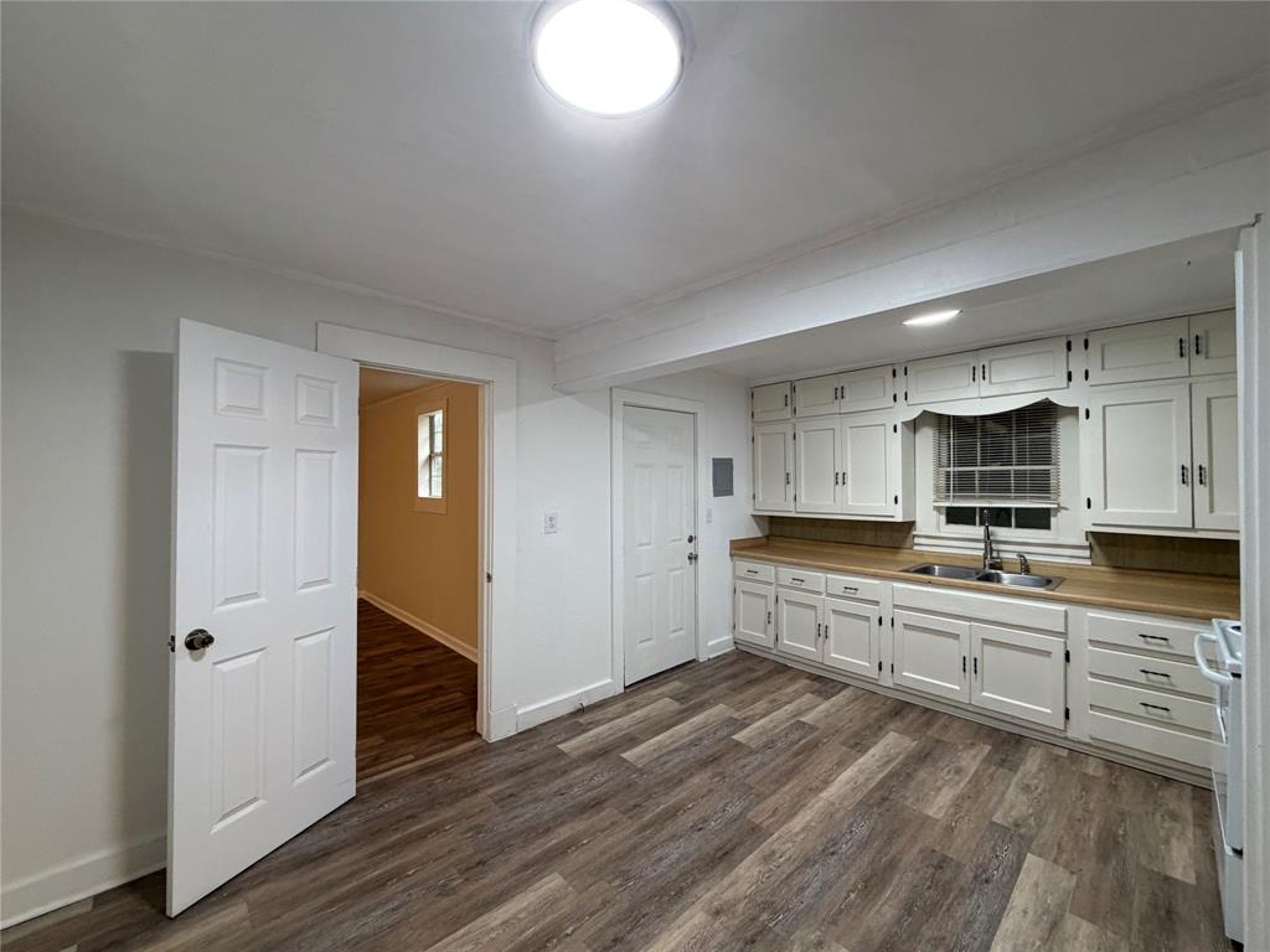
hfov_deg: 102.1
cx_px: 635
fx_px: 514
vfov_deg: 85.7
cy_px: 476
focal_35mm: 14
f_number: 2.2
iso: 250
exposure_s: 1/60
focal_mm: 2.22
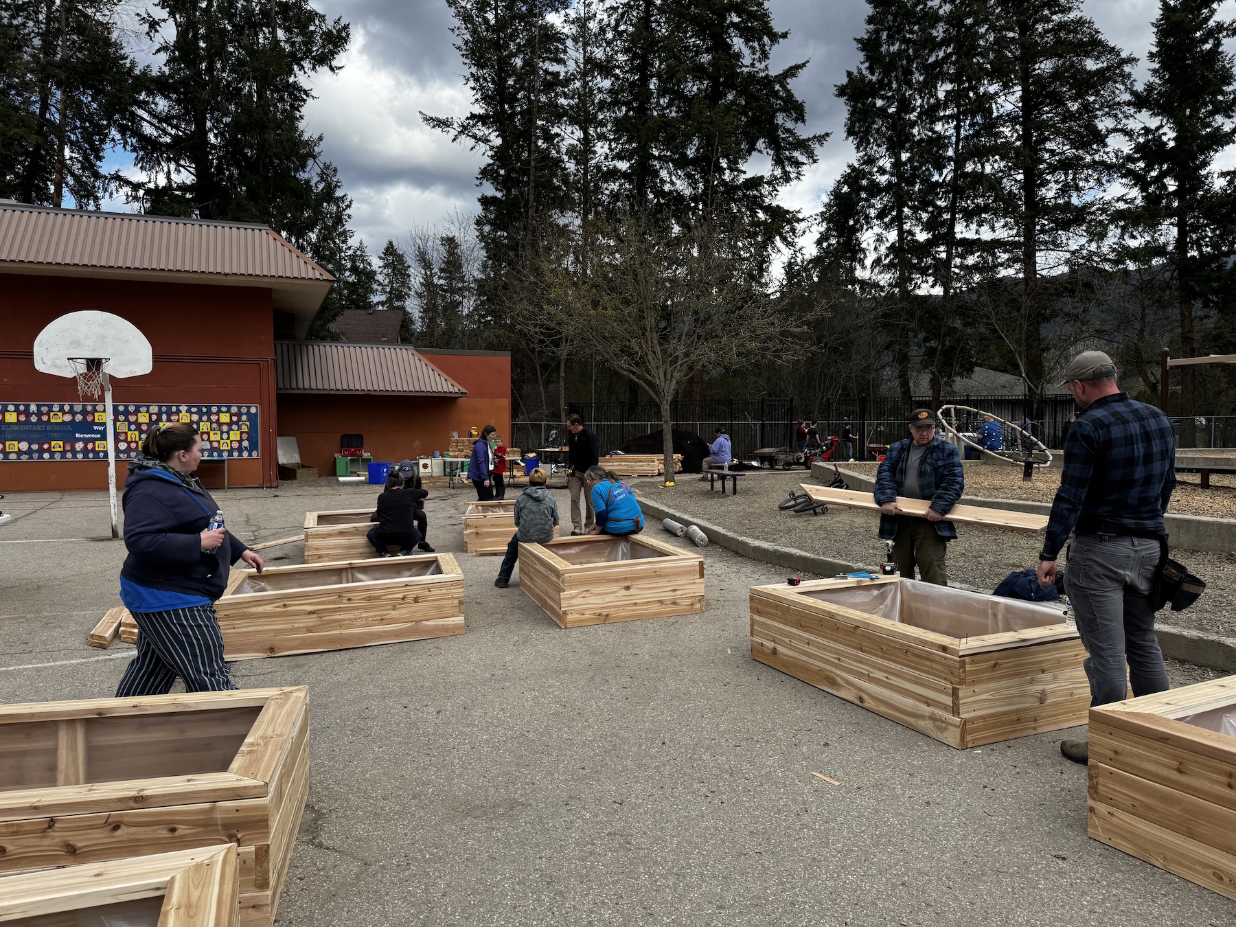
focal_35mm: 24
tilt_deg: +1.4
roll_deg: -2.7
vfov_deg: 56.8
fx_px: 857
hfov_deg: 71.6
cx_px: 618
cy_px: 464
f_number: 1.78
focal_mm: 6.76
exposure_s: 1/2041
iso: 80
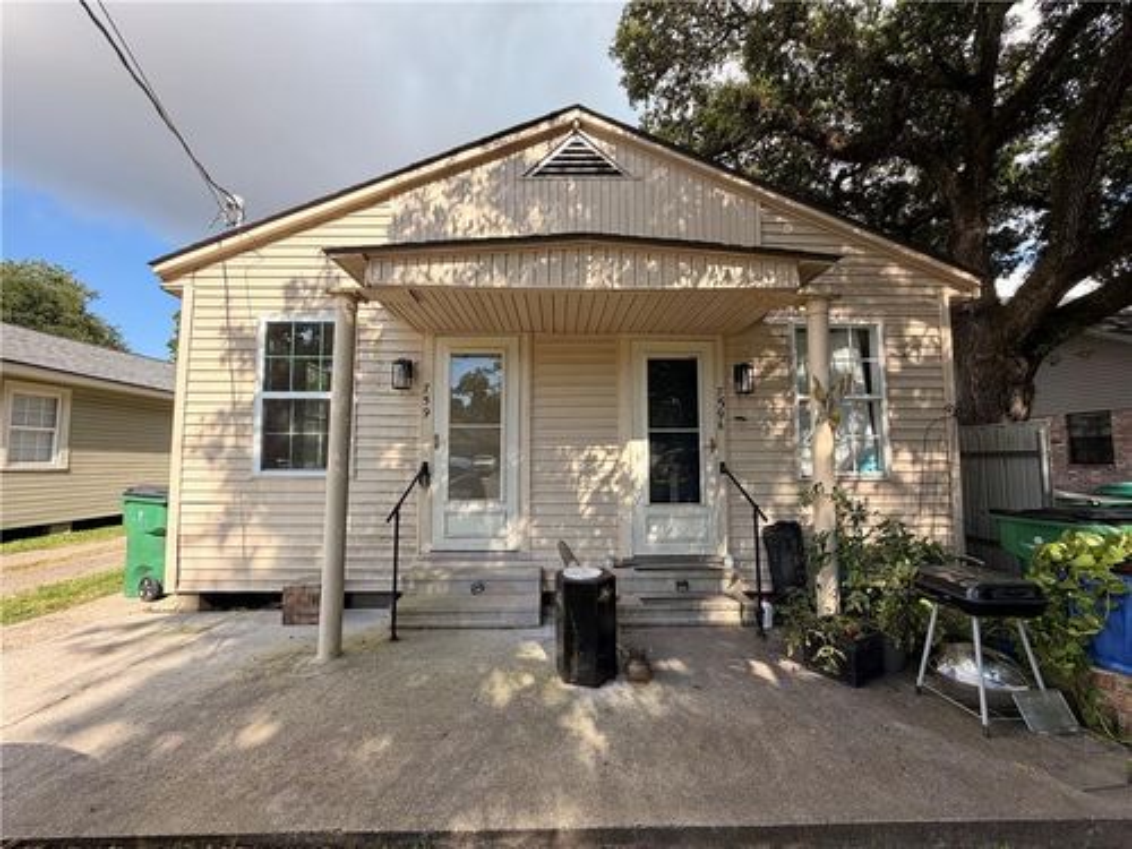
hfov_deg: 102.1
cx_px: 566
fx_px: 458
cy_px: 424
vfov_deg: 85.7
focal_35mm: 14
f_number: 2.2
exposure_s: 1/602
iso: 40
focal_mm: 2.22
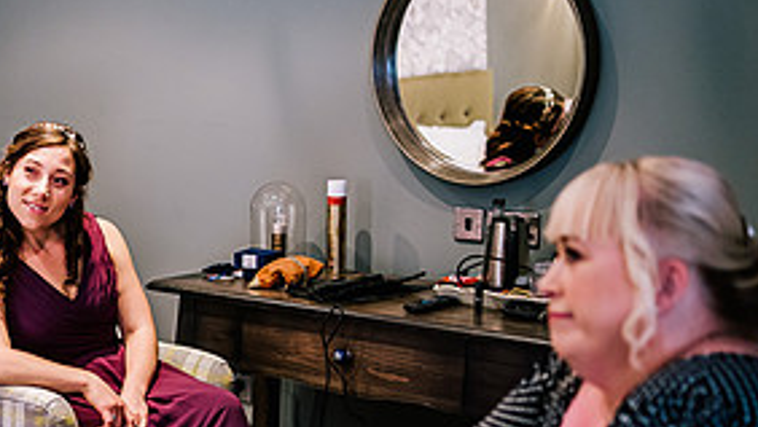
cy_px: 334
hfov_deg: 26.4
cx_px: 40
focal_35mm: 77
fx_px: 1549
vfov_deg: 15.6
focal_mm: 35
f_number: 1.6
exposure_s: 1/250
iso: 1250
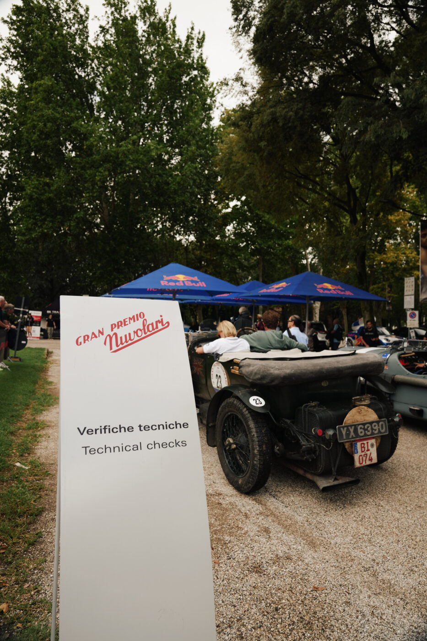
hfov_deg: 53.1
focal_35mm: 24
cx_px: 214
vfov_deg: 73.8
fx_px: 427
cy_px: 320
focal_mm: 24
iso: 100
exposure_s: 1/250
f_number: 4
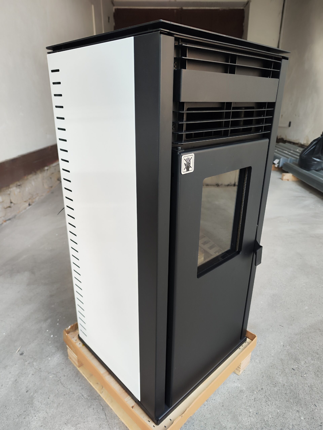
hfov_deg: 58.9
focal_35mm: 23
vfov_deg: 73.9
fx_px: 286
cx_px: 162
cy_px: 215
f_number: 1.69
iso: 310
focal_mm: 7.01
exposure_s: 1/100
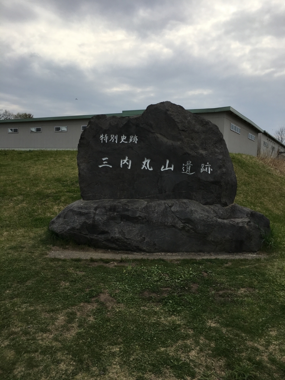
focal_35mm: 29
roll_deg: -1.5
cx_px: 142
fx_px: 318
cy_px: 190
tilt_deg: -3.0
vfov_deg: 61.7
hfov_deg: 48.2
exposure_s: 1/1672
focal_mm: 4.15
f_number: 2.2
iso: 25
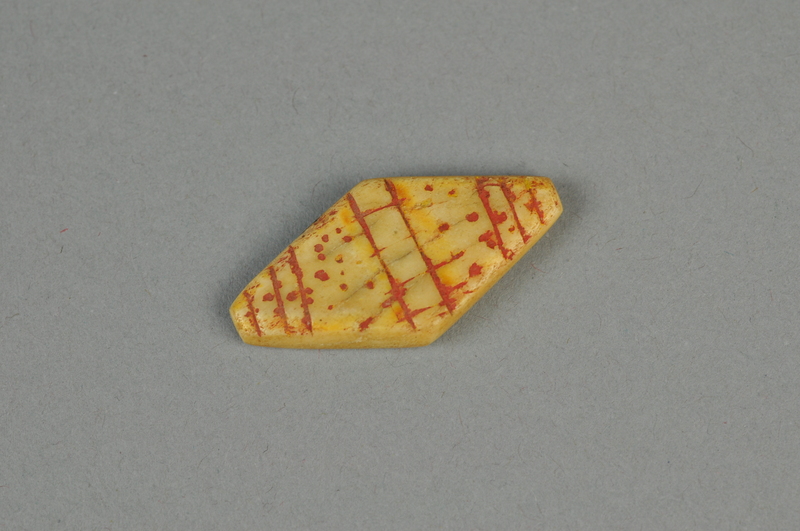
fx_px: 1997
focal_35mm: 90
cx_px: 400
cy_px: 266
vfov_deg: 15.1
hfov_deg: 22.7
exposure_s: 1/40
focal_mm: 60
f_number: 8
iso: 220
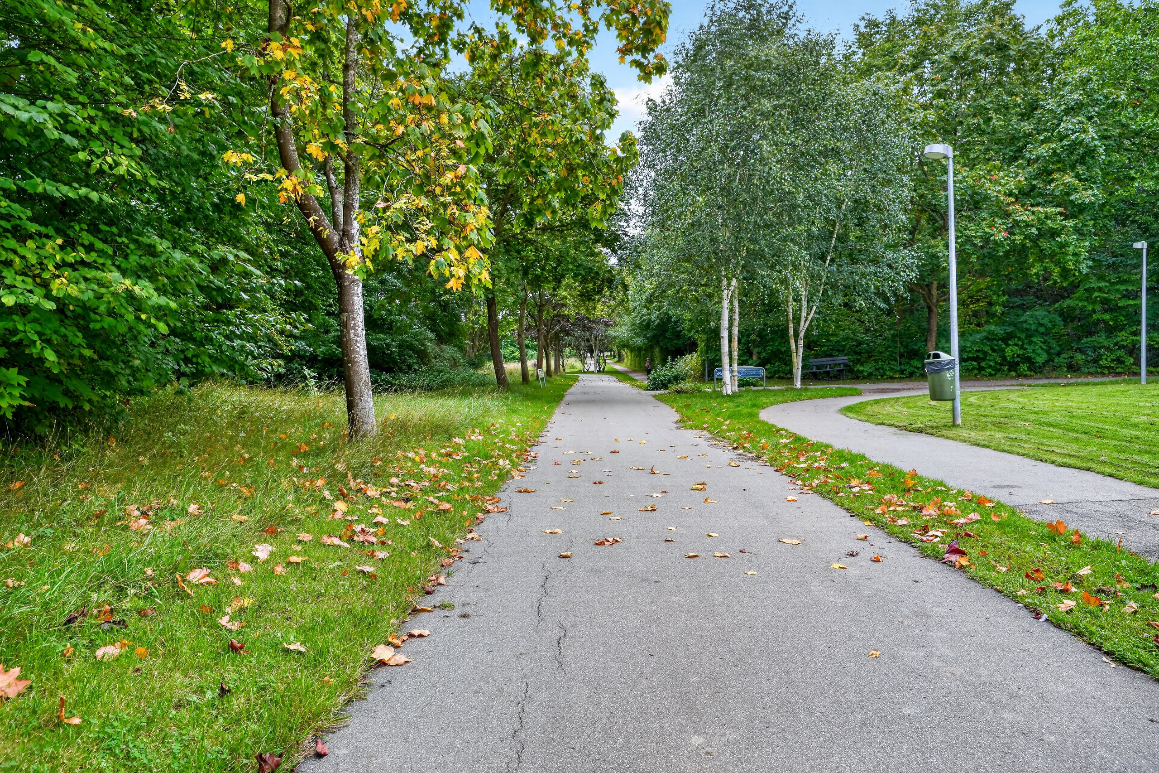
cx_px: 580
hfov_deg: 65.5
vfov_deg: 46.4
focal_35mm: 28
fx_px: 901
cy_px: 386
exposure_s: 1/25
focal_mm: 28
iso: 400
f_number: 8
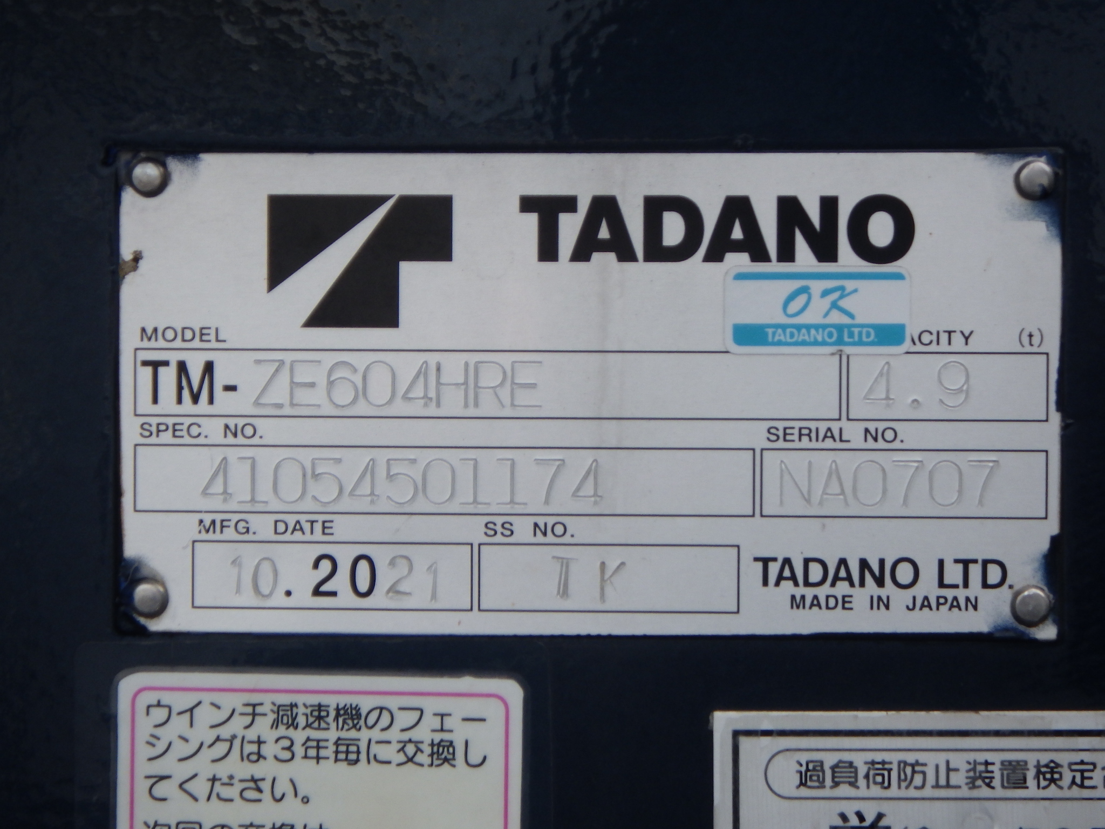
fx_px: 3671
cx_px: 552
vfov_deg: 12.9
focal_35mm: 115
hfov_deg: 17.1
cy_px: 414
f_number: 5.2
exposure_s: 1/400
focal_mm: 20.6
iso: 125
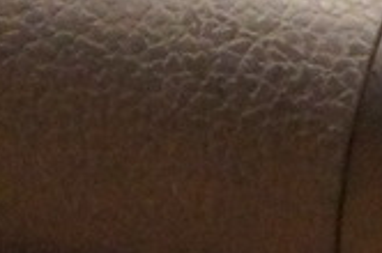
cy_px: -245
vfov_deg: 3.7
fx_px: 3897
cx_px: -145
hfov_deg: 5.6
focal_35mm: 368
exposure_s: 1/80
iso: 6400
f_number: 11
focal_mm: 34
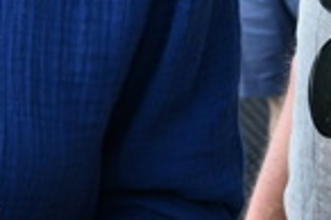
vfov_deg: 7.9
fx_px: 1561
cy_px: -129
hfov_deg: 11.5
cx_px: -209
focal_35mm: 170
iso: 2500
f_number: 5
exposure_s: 1/500
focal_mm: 24
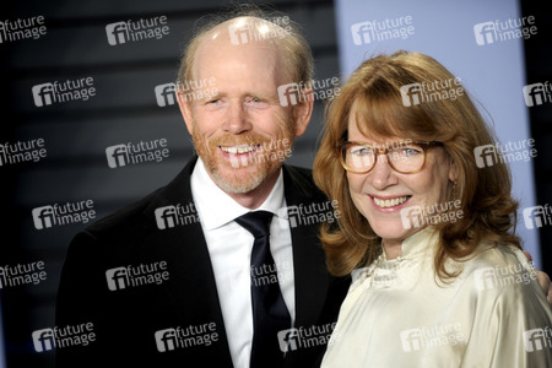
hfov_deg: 12.5
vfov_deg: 8.3
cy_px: 184
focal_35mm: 165
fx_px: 2530
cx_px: 276
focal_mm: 165
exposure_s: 1/400
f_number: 2.8
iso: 800
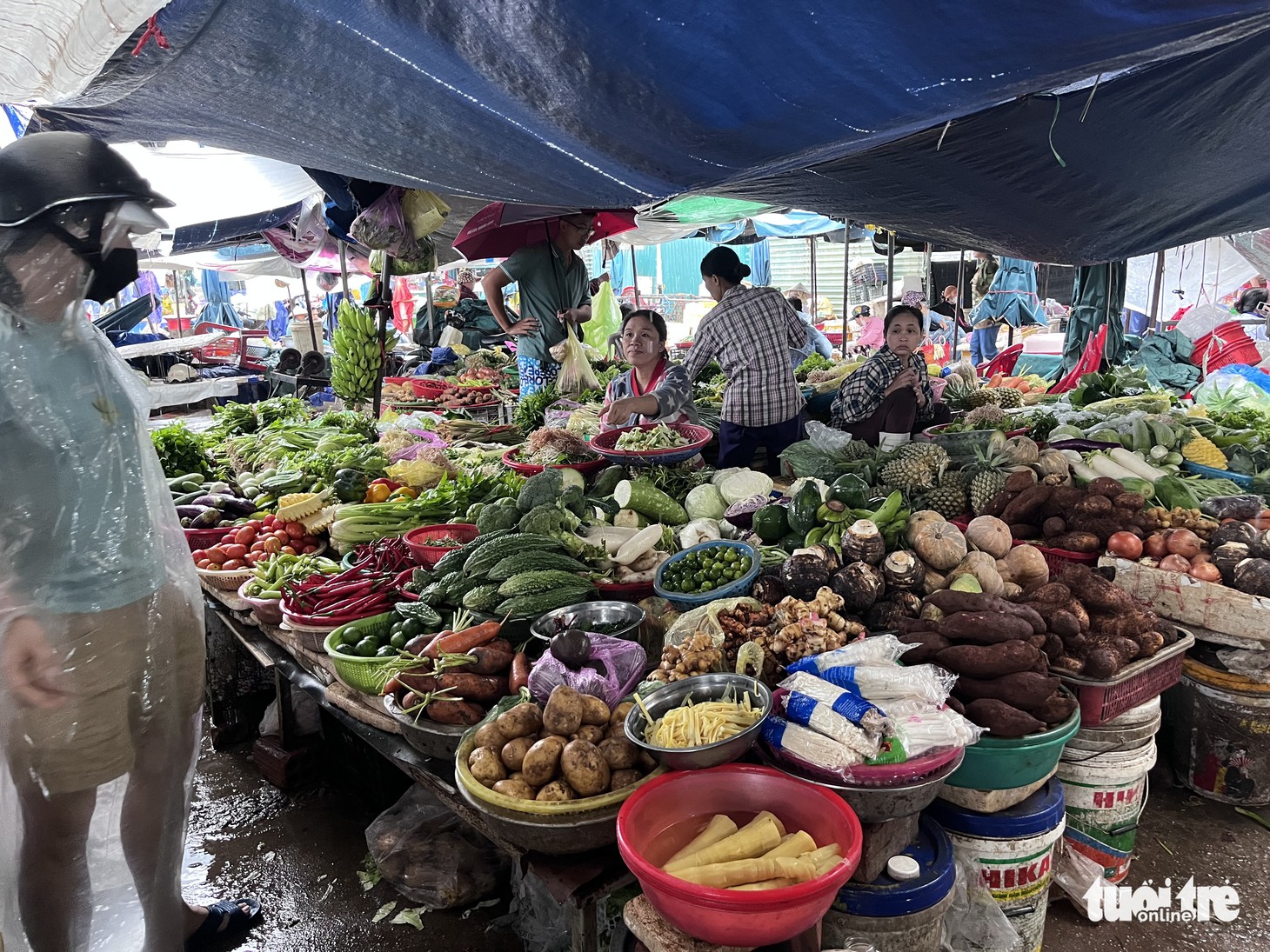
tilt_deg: -11.8
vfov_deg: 53.1
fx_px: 954
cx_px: 635
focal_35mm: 26
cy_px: 476
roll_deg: +1.6
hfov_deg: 67.3
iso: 400
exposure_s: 1/50
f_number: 1.6
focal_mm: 5.1
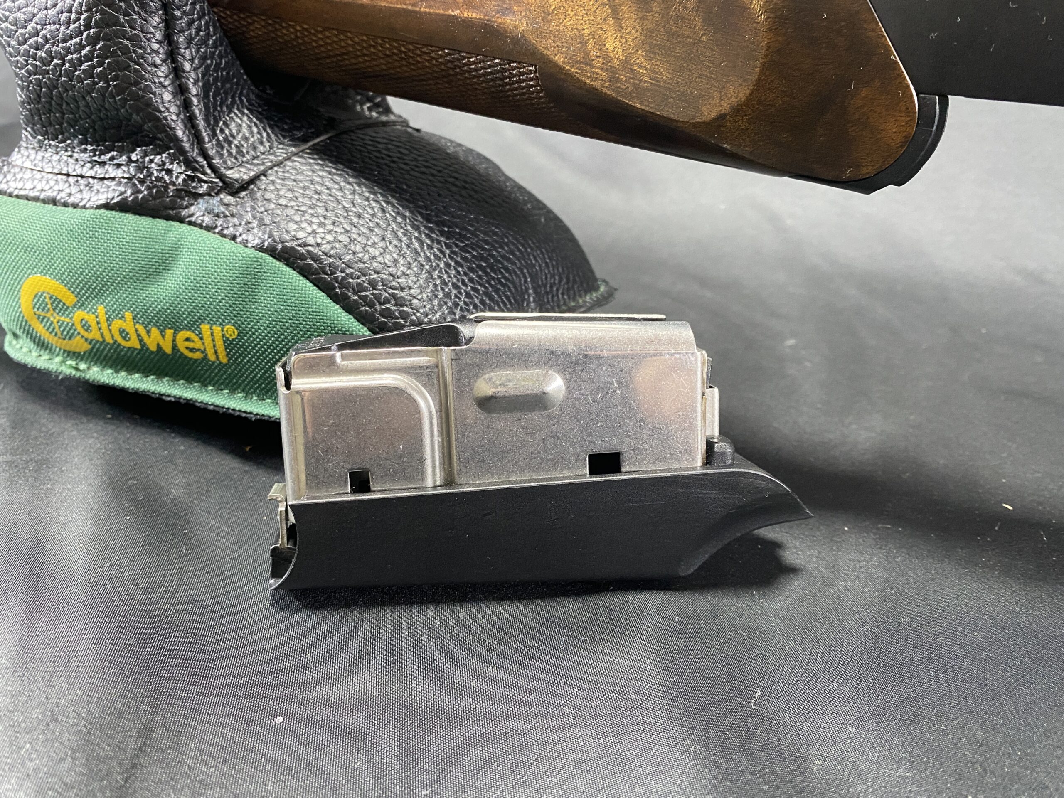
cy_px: 399
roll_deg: -5.3
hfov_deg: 67.3
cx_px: 532
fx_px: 799
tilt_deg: -25.4
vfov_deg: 53.1
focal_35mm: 26
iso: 500
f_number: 1.8
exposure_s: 1/60
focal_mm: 4.25
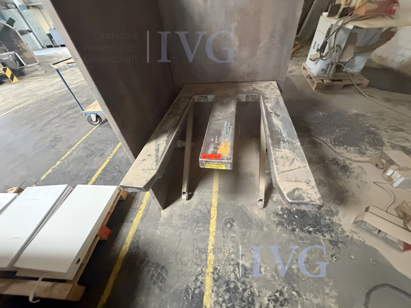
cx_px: 206
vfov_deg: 85.7
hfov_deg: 102.1
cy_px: 154
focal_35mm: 14
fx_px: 166
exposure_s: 1/50
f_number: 2.2
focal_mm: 2.22
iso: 800
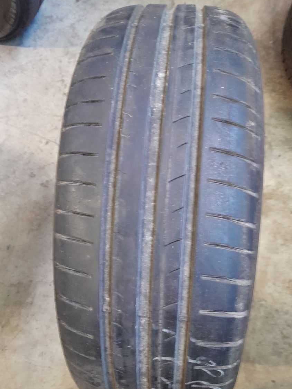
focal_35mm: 30
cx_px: 130
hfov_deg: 46.7
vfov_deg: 59.8
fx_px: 337
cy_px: 215
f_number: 1.8
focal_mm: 3.98
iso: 640
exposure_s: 1/10
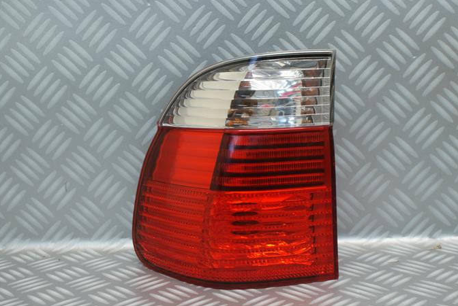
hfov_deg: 41.1
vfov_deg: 28.2
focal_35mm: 48
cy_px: 151
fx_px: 611
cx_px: 240
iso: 400
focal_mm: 30
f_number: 5
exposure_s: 1/15
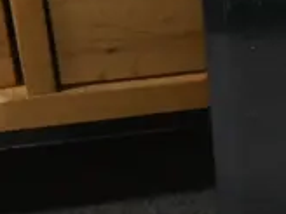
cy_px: 155
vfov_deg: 6.6
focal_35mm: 225
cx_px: 863
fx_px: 1859
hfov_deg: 7.7
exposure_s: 1/60
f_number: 4
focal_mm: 18
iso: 1000
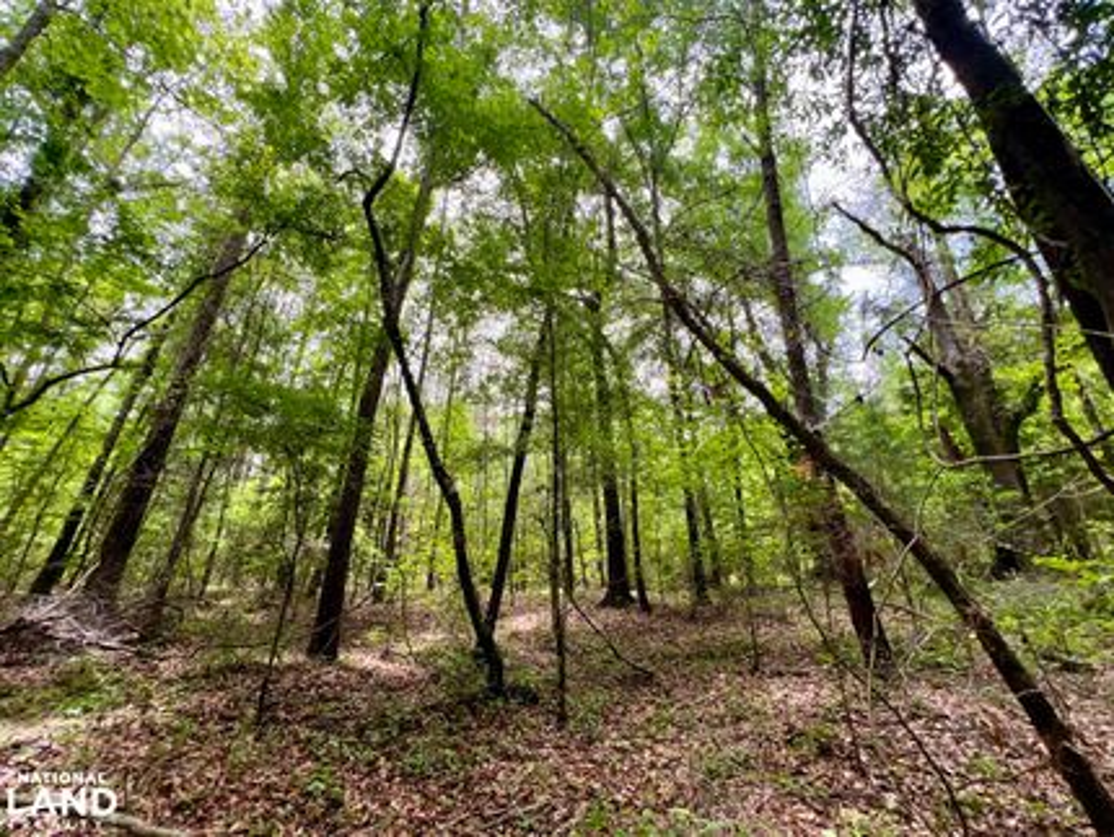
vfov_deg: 90.0
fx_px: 419
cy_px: 418
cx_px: 557
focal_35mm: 13
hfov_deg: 106.1
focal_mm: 1.57
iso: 32
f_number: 1.8
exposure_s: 1/118
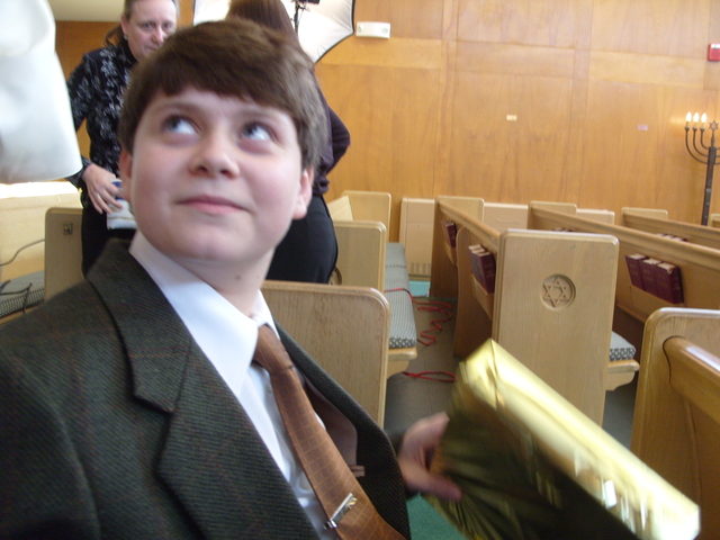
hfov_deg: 52.6
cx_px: 360
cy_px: 270
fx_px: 728
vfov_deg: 40.7
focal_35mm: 35
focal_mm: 7.8
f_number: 2.8
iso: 200
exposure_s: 1/45
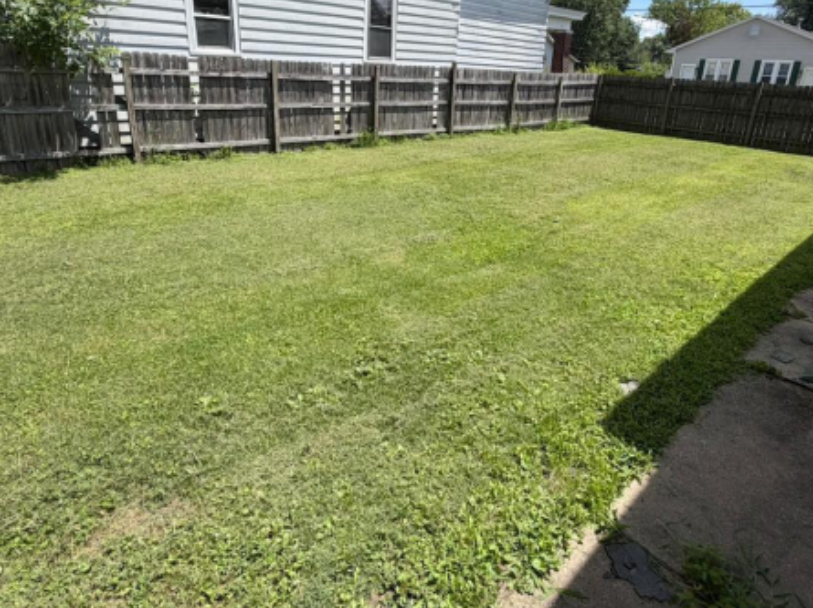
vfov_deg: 62.4
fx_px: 493
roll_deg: -3.1
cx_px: 427
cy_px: 225
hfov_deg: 79.0
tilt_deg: -18.3
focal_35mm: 21
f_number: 2.2
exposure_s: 1/770
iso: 32
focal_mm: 2.22
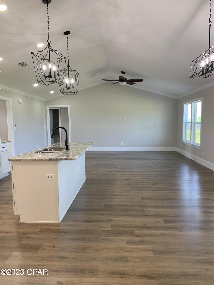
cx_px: 107
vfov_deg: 67.3
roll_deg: +0.0
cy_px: 142
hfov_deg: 53.1
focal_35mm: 26
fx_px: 214
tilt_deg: -5.9
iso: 64
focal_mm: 4.25
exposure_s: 1/60
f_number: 1.8
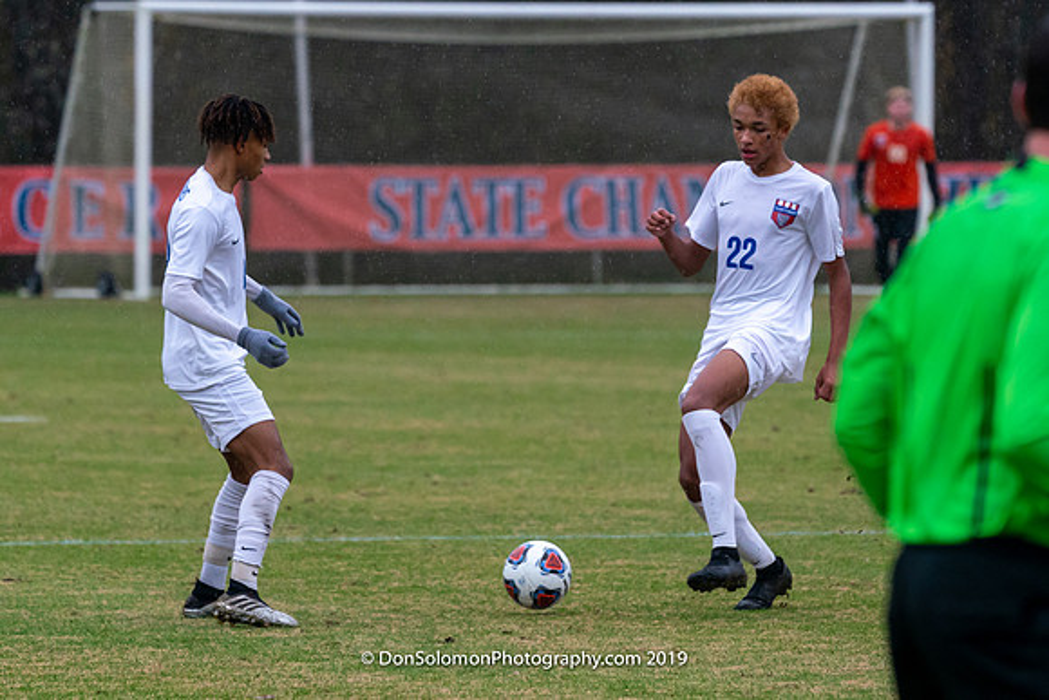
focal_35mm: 417
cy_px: 344
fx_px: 12154
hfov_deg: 4.9
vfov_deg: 3.3
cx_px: 552
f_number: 5.6
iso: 2500
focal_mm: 271
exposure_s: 1/1000
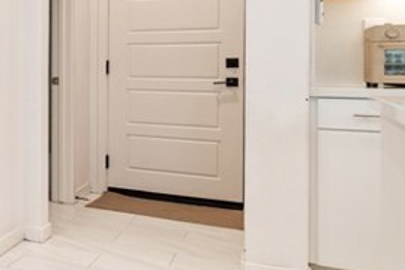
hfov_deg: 23.5
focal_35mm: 53
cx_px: -288
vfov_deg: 25.2
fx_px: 596
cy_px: 70
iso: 360
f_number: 4
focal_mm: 14
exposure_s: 1/60
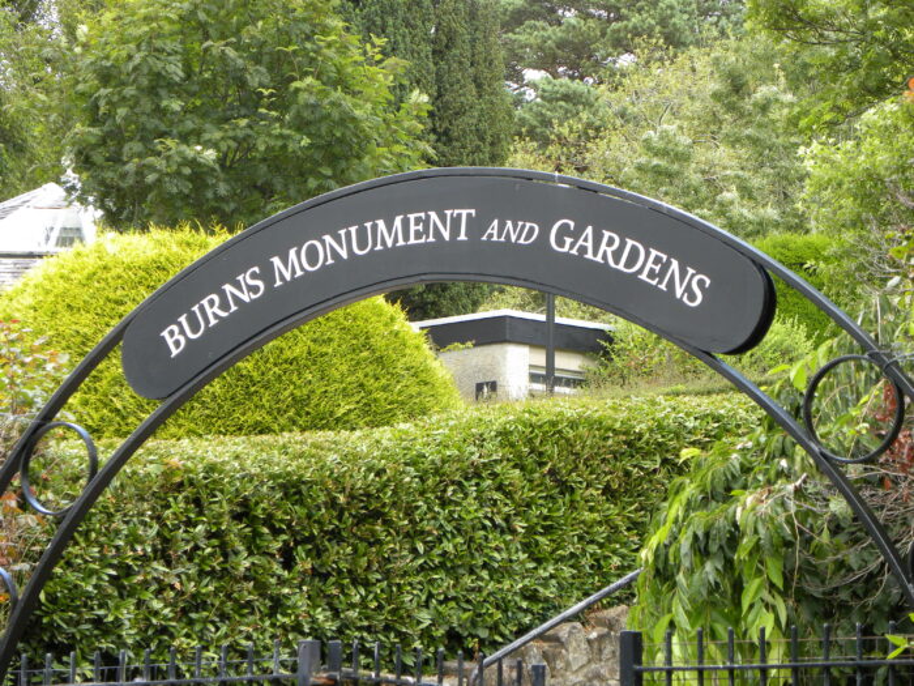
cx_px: 457
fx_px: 3802
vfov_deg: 10.3
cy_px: 343
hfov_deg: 13.7
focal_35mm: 144
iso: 110
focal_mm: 25.7
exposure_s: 1/85.1
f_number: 4.5
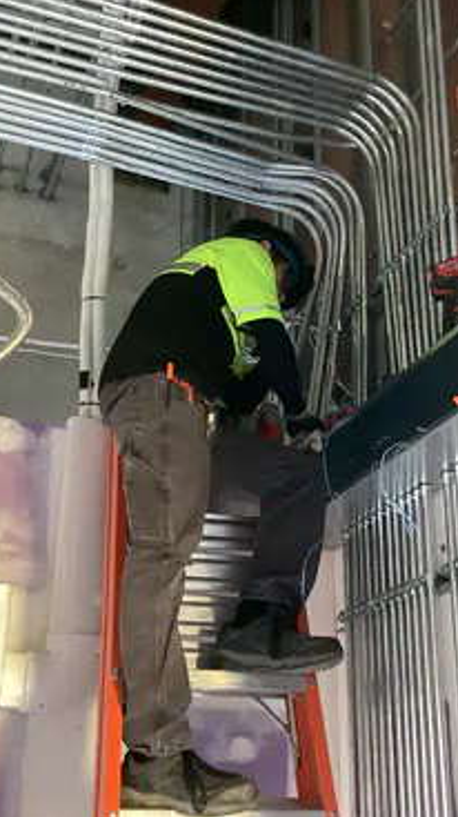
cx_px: 282
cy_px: 408
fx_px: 995
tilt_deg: +22.4
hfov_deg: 25.9
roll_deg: +0.6
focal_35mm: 46
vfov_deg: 44.6
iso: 320
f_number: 2.4
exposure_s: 1/60
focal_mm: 3.3
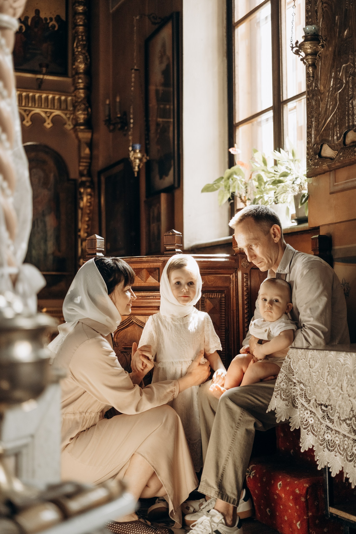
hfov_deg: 27.0
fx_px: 742
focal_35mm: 50
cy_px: 267
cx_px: 178
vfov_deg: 39.6
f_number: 1.4
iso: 800
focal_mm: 33
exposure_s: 1/500
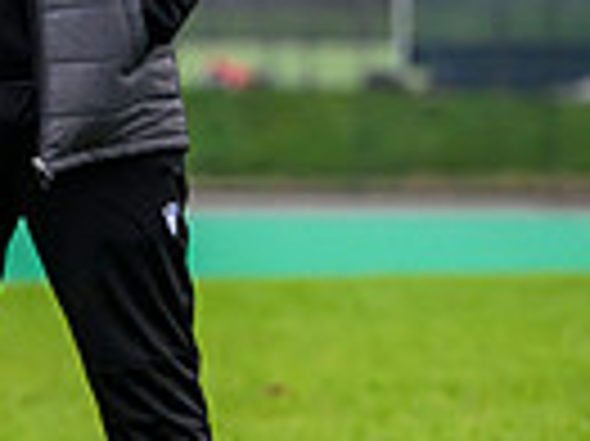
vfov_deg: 1.9
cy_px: 133
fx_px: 13384
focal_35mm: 786
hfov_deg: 2.5
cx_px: -581
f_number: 5
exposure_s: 1/1000
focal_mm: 185
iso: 2500
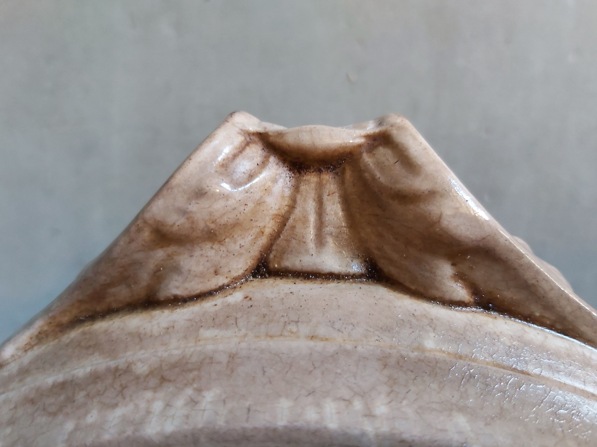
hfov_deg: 65.3
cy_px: 228
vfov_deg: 51.3
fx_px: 466
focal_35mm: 27
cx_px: 295
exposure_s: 1/33
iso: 200
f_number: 1.7
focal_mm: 3.92
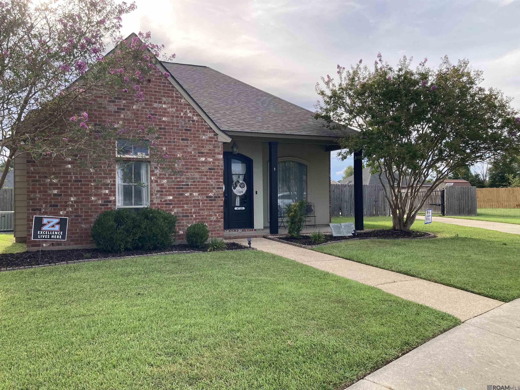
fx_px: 421
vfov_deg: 49.7
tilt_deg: -0.1
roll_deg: +0.3
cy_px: 195
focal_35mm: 28
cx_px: 260
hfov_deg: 63.4
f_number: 1.8
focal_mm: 3.99
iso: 20
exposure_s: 1/716
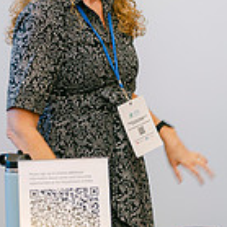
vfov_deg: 9.9
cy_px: 69
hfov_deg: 9.7
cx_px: 305
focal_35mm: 177
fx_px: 1313
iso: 160
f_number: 2
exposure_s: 1/125
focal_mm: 50
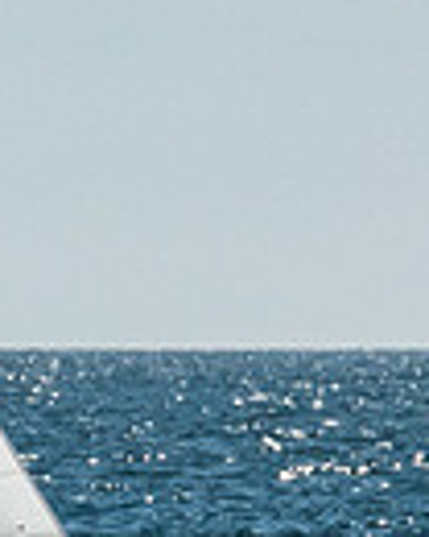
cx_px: 529
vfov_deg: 1.4
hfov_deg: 1.1
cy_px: 326
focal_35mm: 1426
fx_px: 22632
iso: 400
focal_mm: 160
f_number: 10
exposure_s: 1/1000
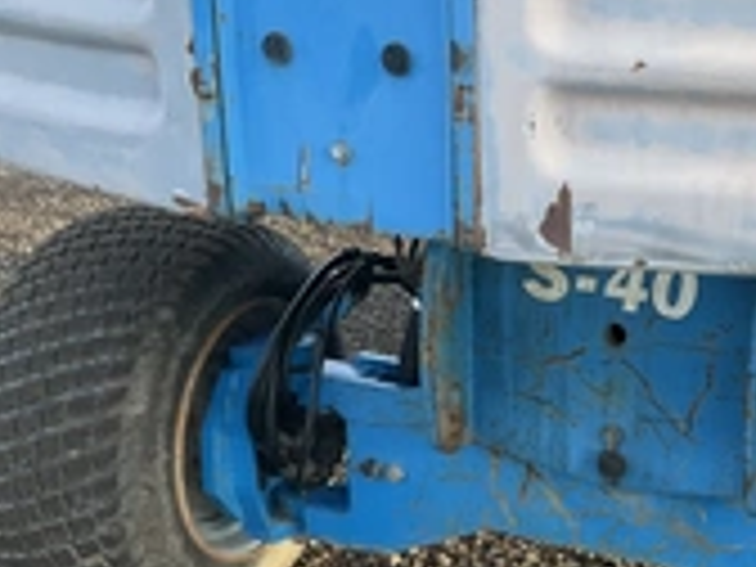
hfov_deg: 27.6
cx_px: 608
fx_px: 1507
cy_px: 400
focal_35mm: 69
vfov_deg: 21.2
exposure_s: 1/170
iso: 25
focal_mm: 3
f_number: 1.8
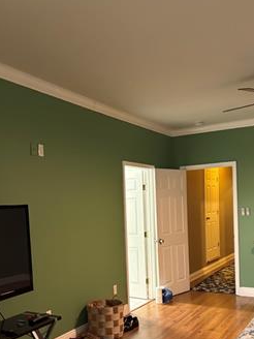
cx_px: 133
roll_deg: +0.5
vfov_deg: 48.3
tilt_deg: -3.7
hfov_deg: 37.7
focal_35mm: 38
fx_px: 372
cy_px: 221
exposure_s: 1/40
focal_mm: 5.96
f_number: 1.6
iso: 500
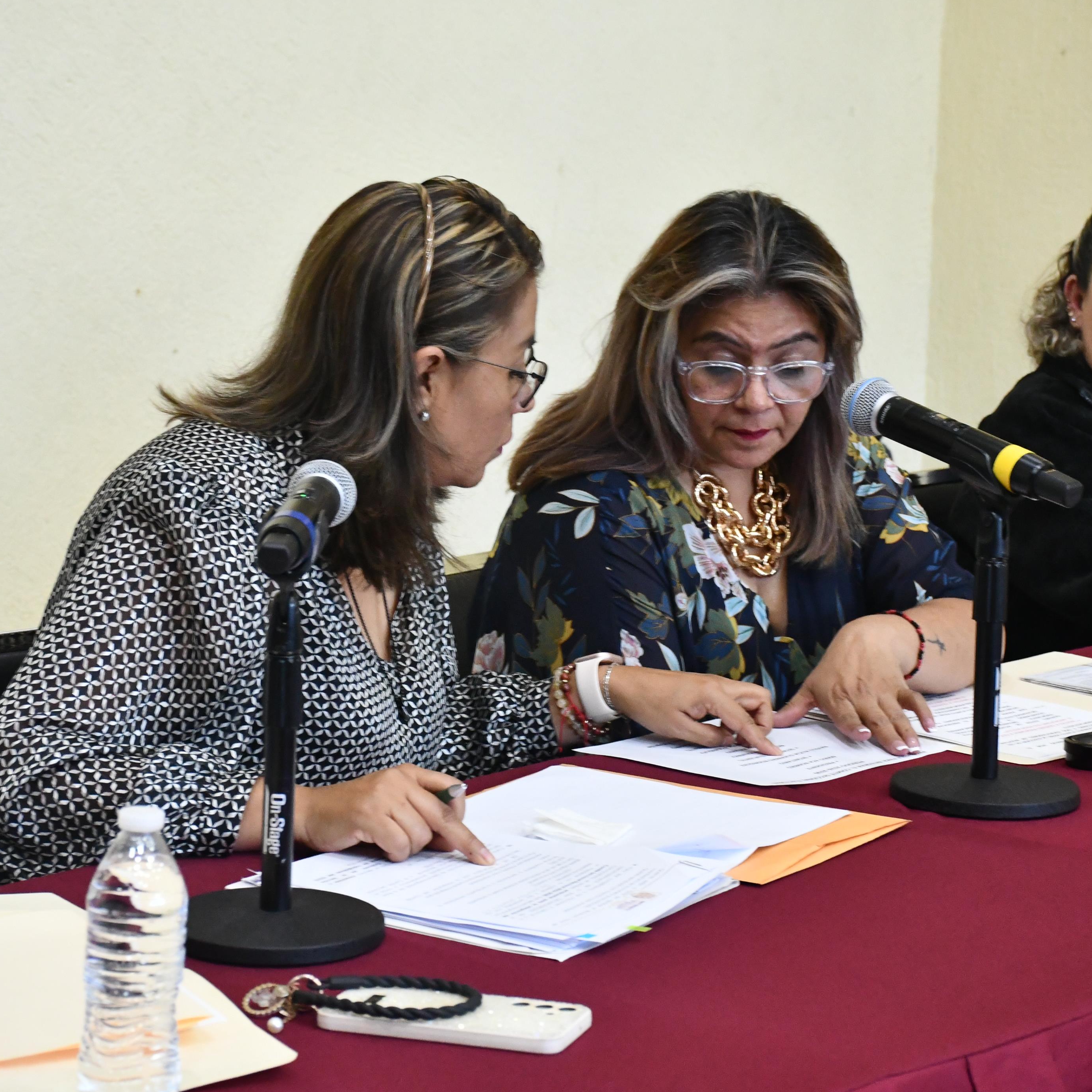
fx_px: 3426
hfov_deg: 18.1
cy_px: 545
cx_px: 530
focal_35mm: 96
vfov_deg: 18.1
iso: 4000
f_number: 7.1
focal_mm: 50
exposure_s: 1/60
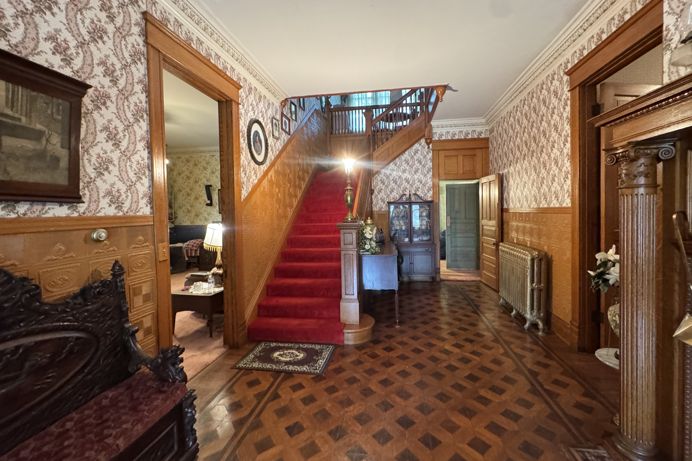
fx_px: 288
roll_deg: +0.4
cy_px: 217
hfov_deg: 100.4
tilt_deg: -0.4
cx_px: 356
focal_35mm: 15
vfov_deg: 77.2
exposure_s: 1/60
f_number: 2.2
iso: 800
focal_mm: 2.22
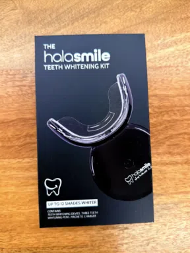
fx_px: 183
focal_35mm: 25
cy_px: 130
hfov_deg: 54.9
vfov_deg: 69.4
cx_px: 94
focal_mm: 6.76
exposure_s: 1/33
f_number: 1.78
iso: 1000
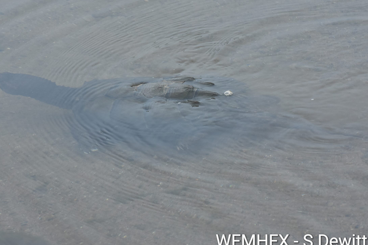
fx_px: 2096
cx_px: 162
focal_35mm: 205
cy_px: 112
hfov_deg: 10.0
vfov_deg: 6.7
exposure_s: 1/400
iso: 500
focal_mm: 116
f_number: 11
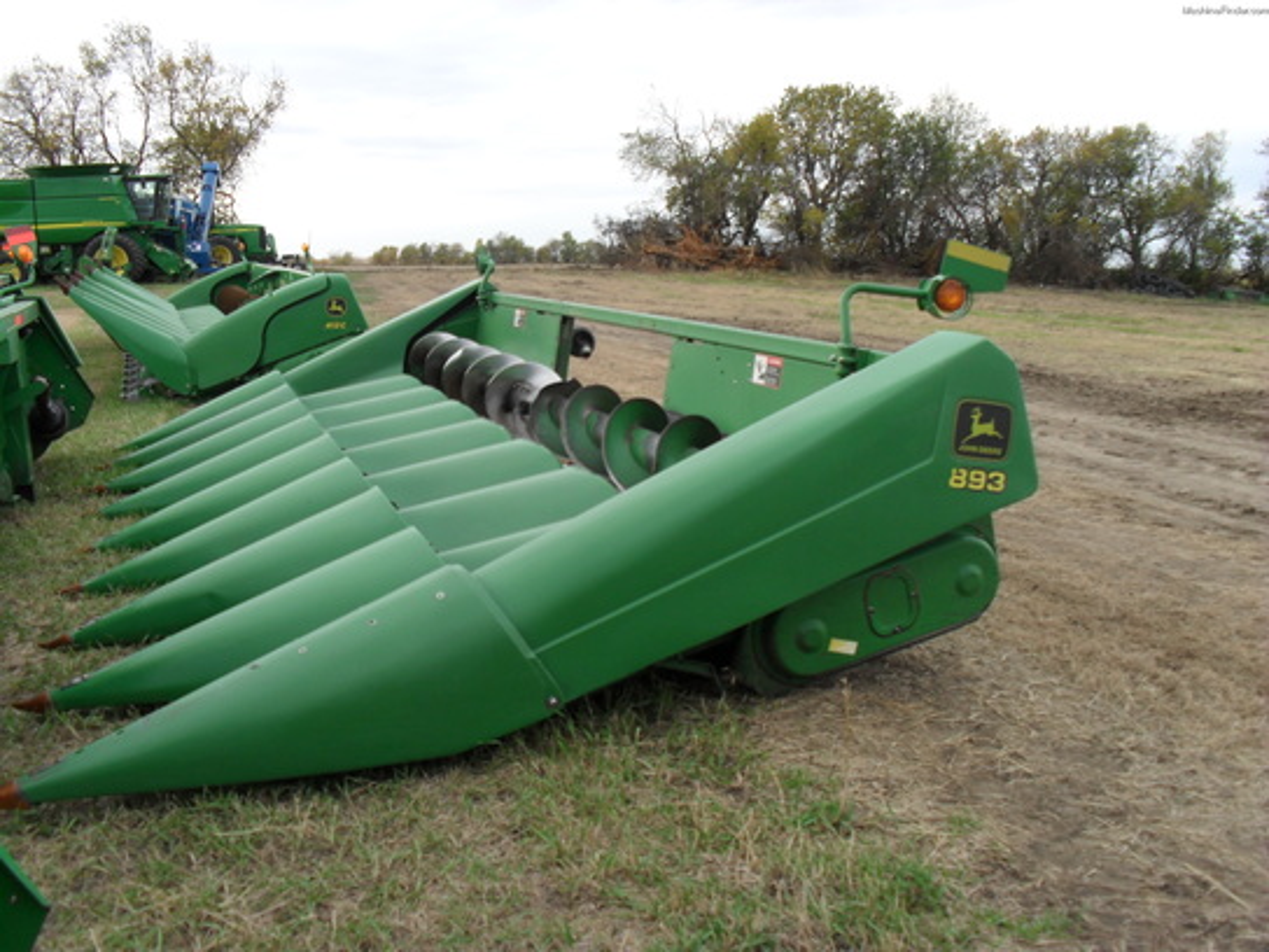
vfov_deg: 40.7
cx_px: 634
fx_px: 1283
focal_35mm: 35
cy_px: 476
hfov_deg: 52.6
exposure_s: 1/125
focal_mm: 6.3
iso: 100
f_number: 3.2
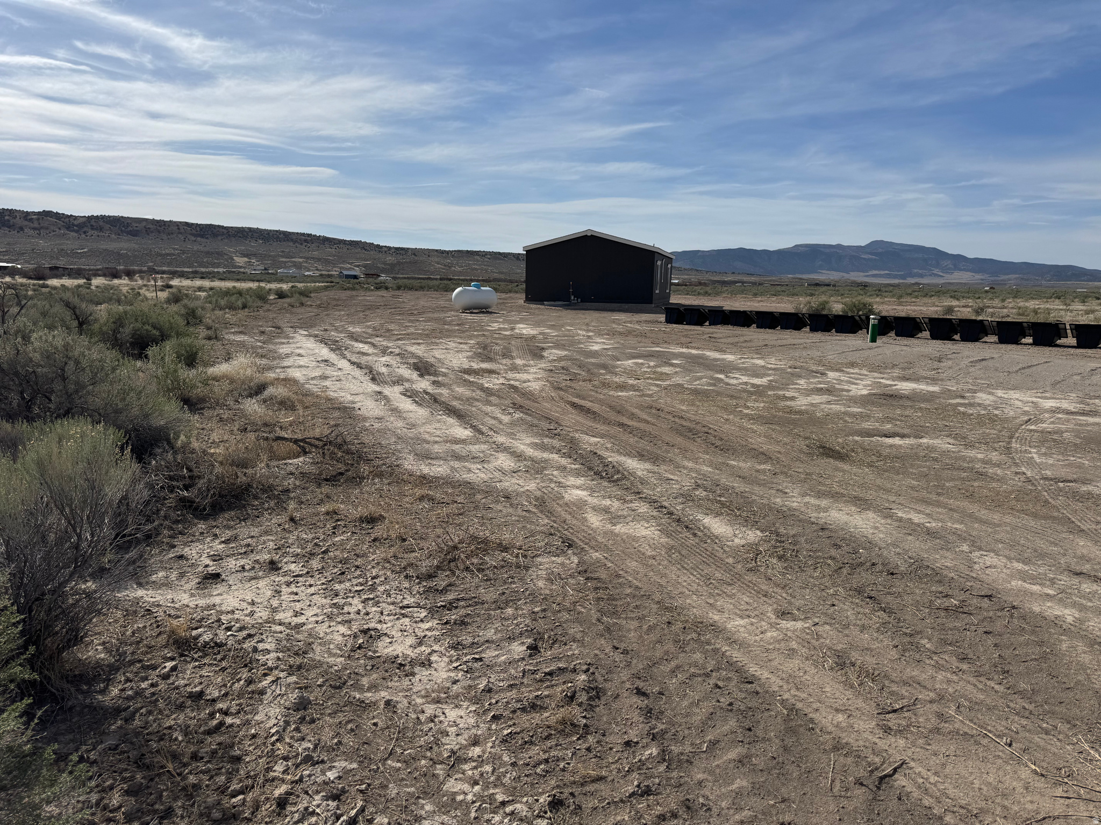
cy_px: 412
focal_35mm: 24
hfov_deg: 71.6
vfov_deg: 56.8
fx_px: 763
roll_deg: -0.3
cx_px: 550
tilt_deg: -10.9
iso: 80
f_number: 1.78
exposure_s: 1/9009
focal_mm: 6.76
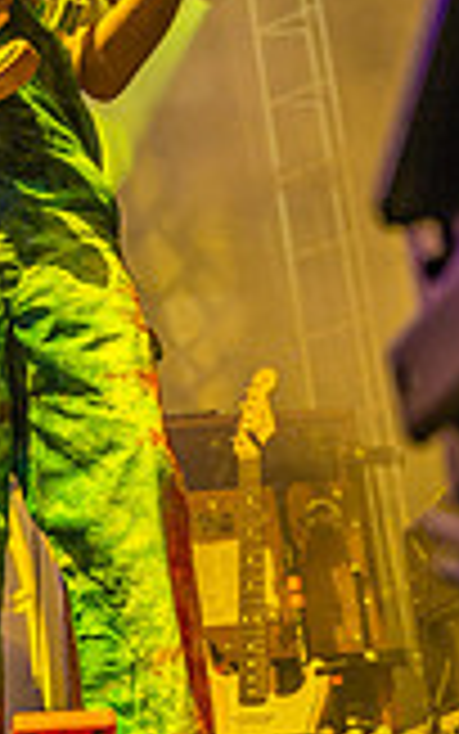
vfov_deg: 23.5
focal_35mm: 87
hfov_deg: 14.7
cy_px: 162
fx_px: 1740
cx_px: -27
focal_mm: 31
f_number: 2.8
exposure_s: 1/60
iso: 1600
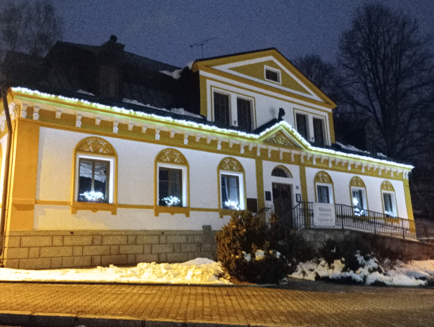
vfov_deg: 43.0
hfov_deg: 55.3
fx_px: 414
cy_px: 154
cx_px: 207
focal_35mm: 33
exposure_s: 1/10
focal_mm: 4.27
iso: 10800
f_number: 1.8
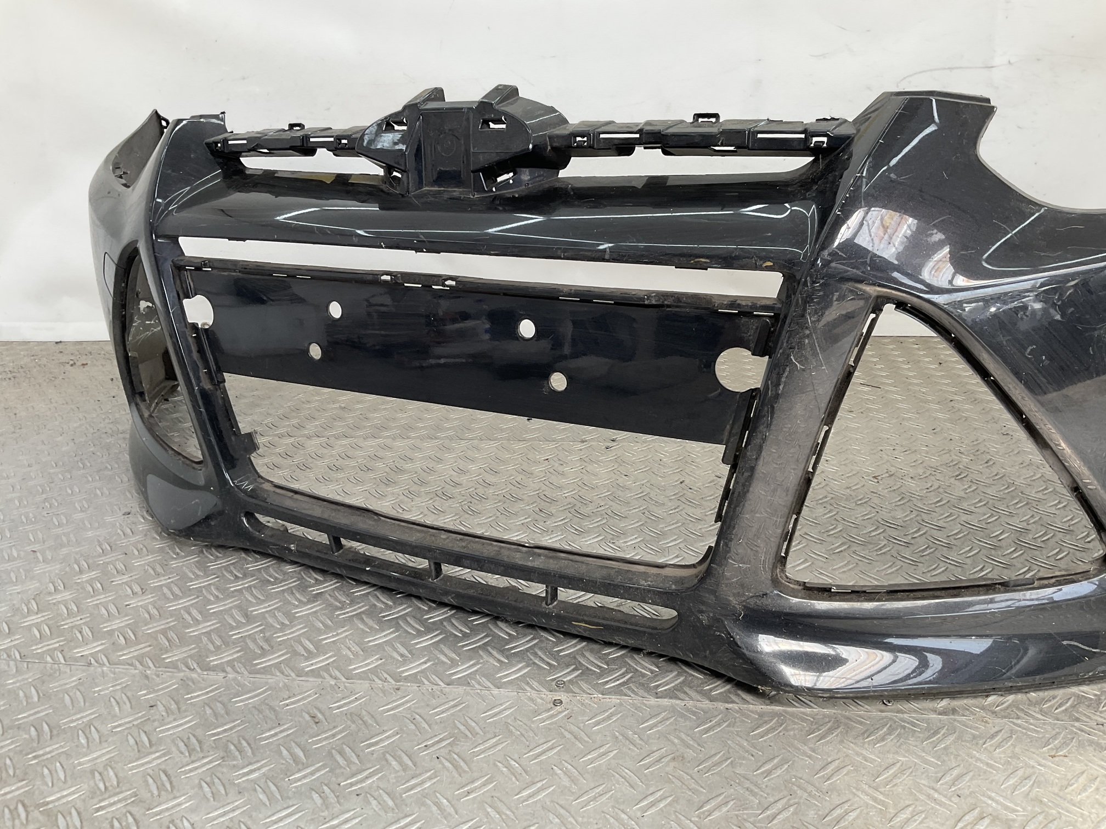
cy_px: 414
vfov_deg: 48.2
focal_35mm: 29
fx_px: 927
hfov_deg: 61.7
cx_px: 553
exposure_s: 1/128
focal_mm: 3
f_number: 1.8
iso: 16
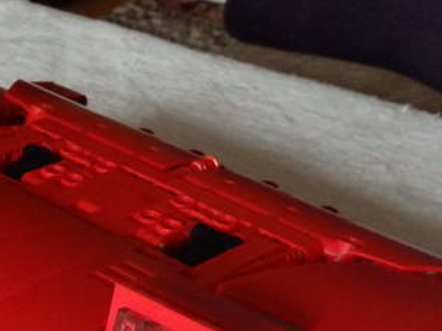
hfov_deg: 25.7
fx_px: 945
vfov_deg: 18.0
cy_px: 477
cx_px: 64
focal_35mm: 74
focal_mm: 4.5
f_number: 3
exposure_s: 1/25
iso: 800
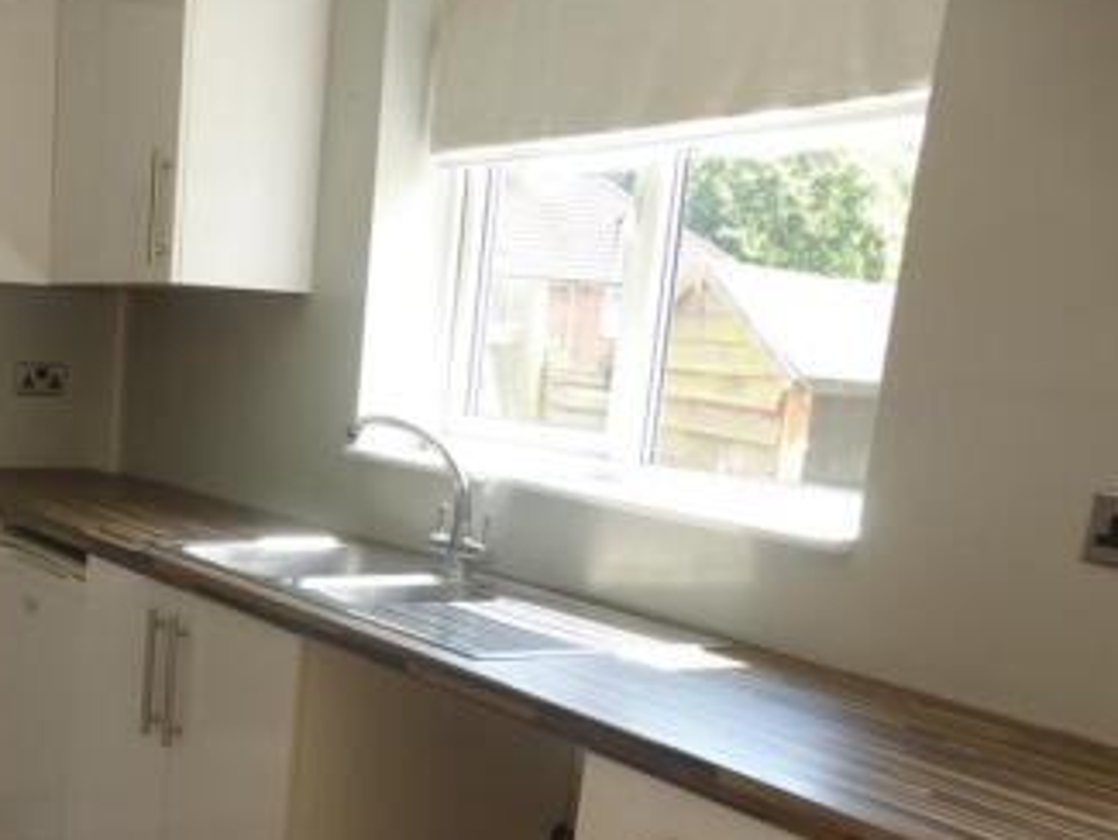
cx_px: 139
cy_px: 618
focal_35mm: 43
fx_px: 1389
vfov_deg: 33.0
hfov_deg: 40.9
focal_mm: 4.3
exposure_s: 1/125
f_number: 4
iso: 200
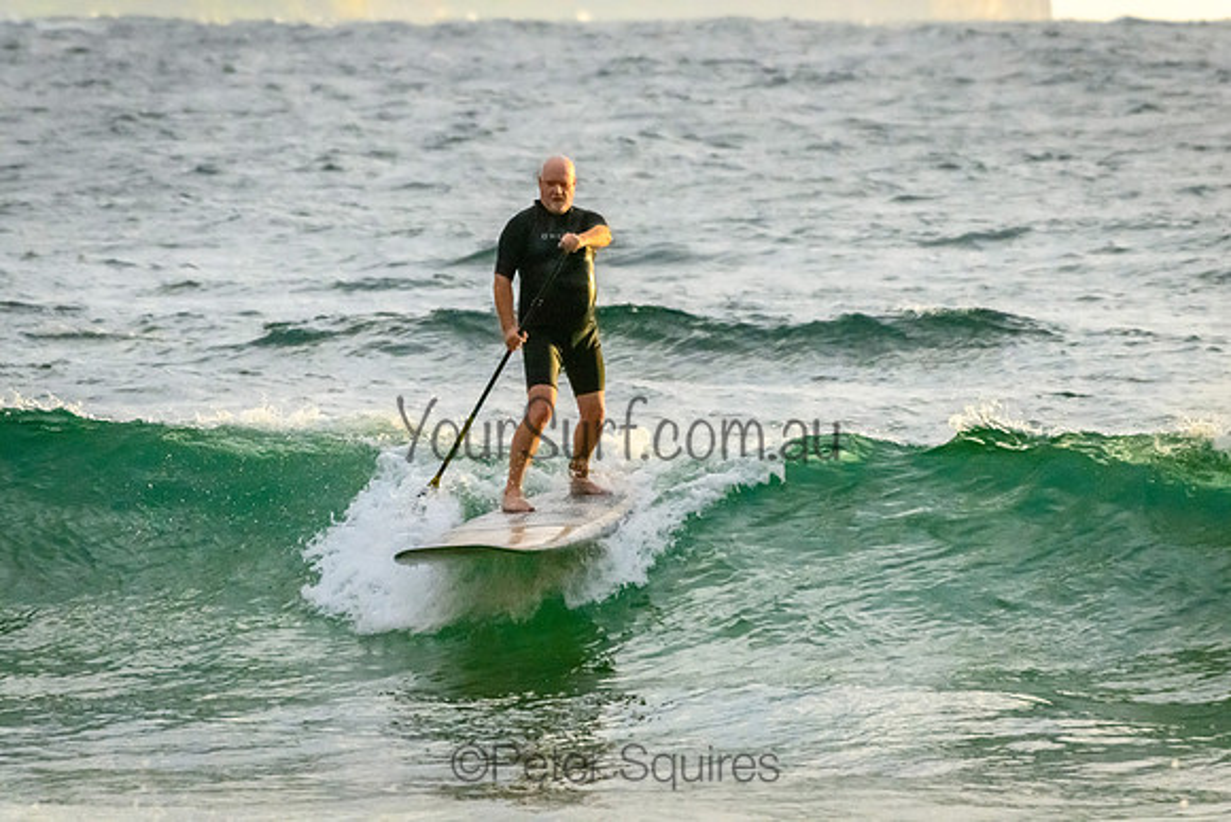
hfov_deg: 3.7
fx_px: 18890
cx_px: 616
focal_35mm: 552
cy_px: 411
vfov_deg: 2.5
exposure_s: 1/3200
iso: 16000
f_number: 11
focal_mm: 550
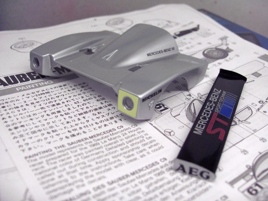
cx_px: 134
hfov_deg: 47.9
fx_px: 302
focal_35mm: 39
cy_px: 100
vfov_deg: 36.8
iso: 200
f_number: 2.8
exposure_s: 1/98.4
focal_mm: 8
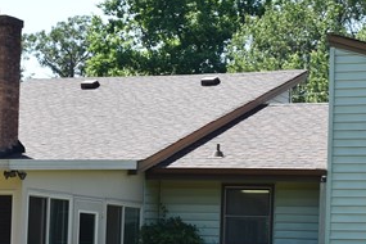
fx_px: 1393
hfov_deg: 15.0
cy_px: 225
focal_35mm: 137
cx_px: 130
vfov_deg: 10.0
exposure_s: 1/200
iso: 100
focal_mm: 24
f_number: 7.1
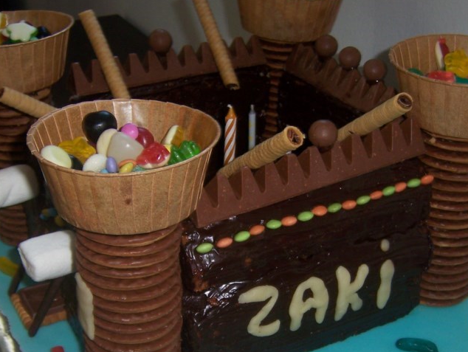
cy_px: 243
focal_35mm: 58
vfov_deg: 25.1
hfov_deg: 33.2
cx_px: 227
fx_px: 785
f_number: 2.8
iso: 100
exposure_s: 1/60
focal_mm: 6
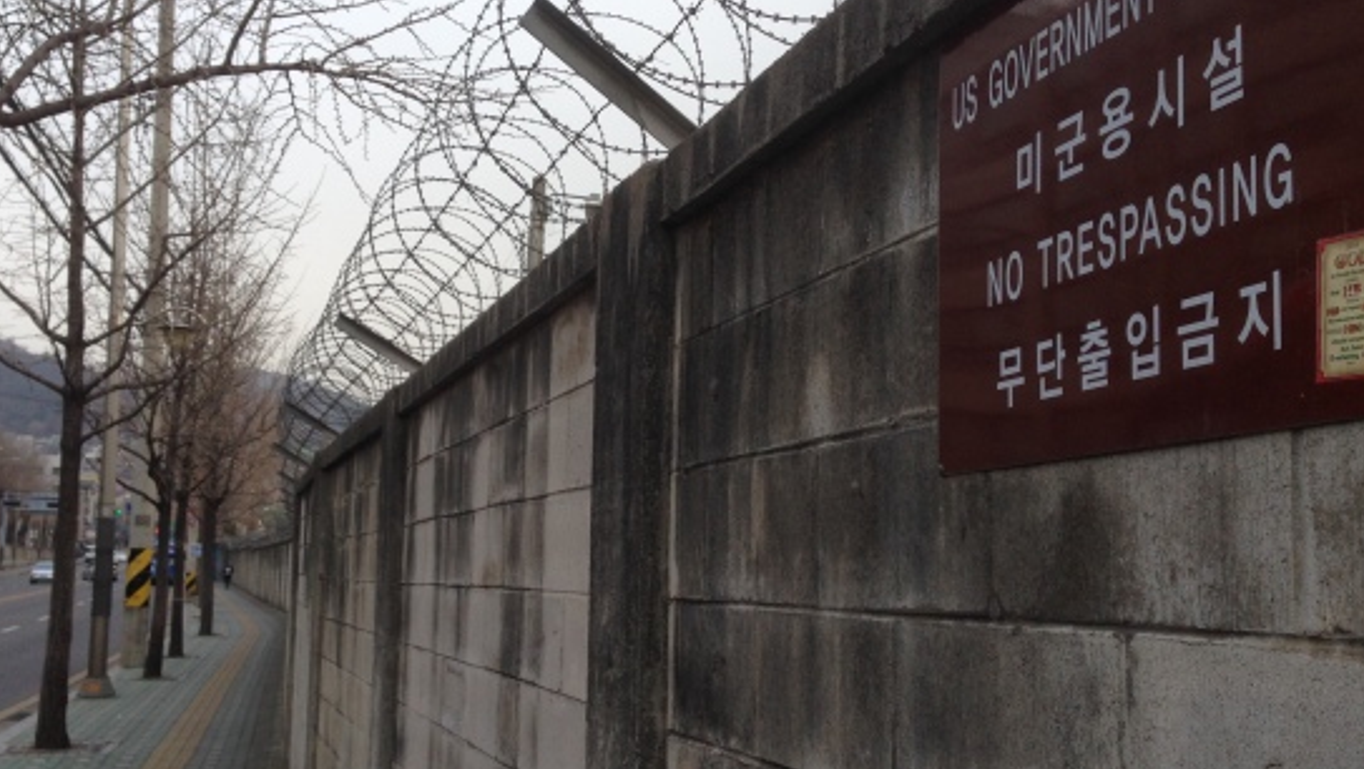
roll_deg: -2.1
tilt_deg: +4.7
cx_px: 636
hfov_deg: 47.3
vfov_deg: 27.7
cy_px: 439
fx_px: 1556
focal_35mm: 43
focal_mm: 4.12
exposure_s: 1/204
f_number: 2.4
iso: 50
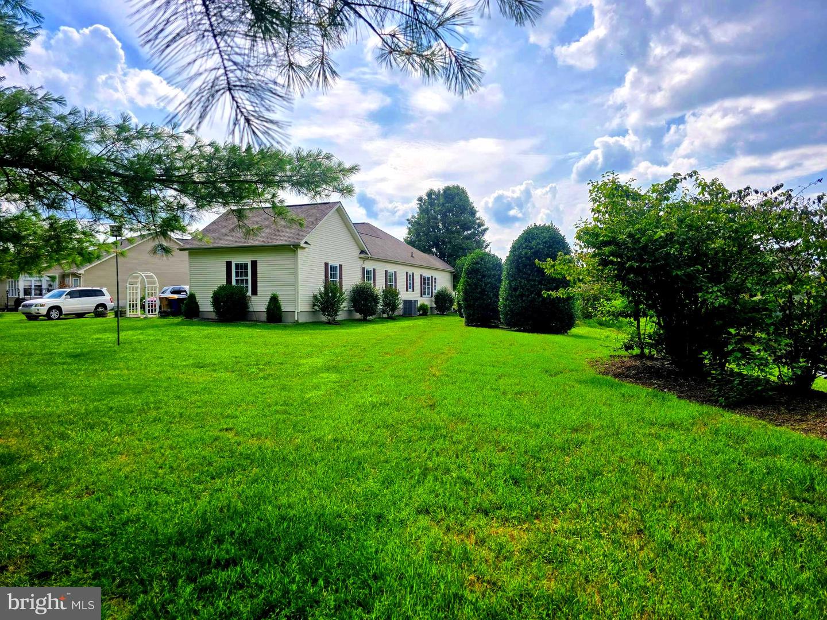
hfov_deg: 73.9
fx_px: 549
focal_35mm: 23
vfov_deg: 58.9
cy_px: 310
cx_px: 414
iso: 12
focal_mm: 6.3
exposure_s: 1/1262
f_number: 1.7
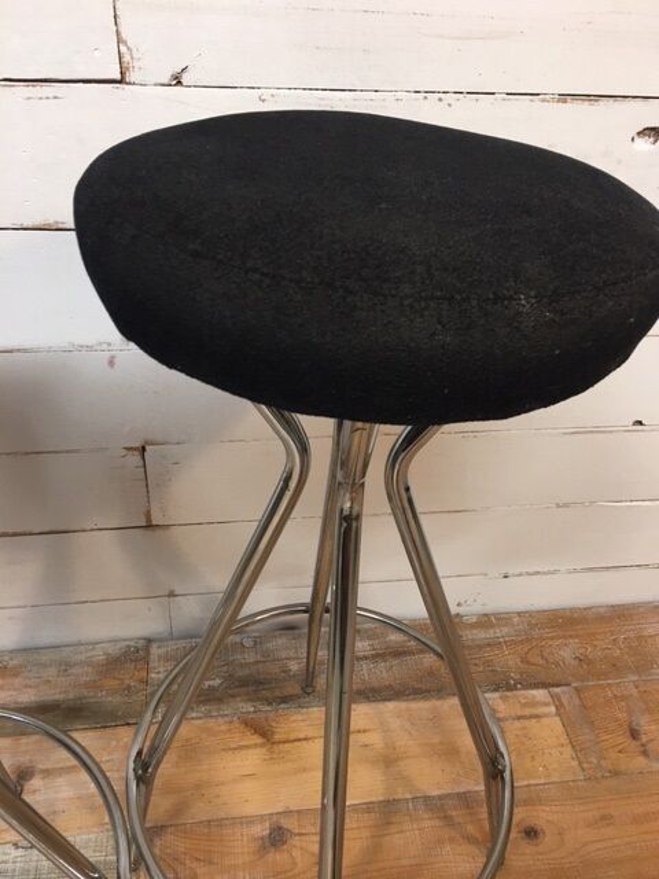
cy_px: 440
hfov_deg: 48.2
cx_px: 330
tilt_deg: -36.4
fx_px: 736
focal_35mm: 29
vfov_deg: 61.7
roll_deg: -6.2
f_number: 2.2
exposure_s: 1/17
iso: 50
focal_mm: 4.15
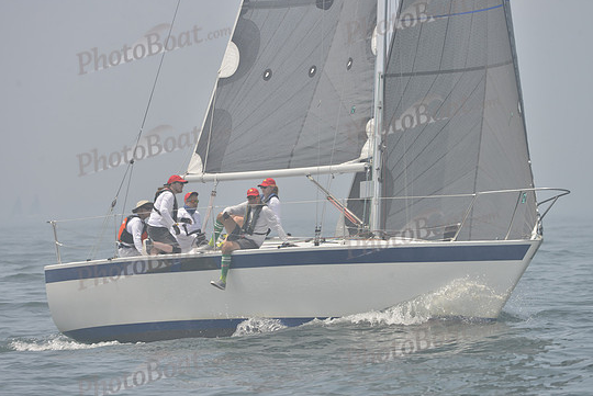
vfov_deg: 4.3
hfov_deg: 6.4
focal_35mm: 322
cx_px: 289
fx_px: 5308
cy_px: 189
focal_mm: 300
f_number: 8
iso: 280
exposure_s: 1/1000
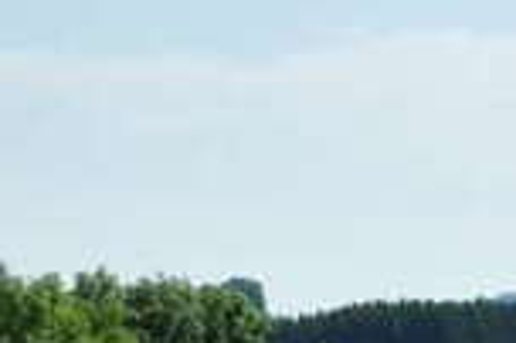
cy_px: 757
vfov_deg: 5.3
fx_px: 3579
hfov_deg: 7.9
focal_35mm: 250
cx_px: 1046
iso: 200
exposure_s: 1/200
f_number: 14
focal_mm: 32
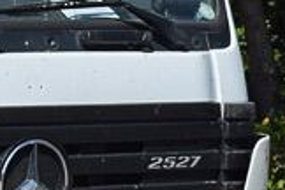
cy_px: -44
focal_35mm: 533
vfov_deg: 2.6
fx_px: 4219
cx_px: -456
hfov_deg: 3.8
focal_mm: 48
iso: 200
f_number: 7.1
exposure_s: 1/1250
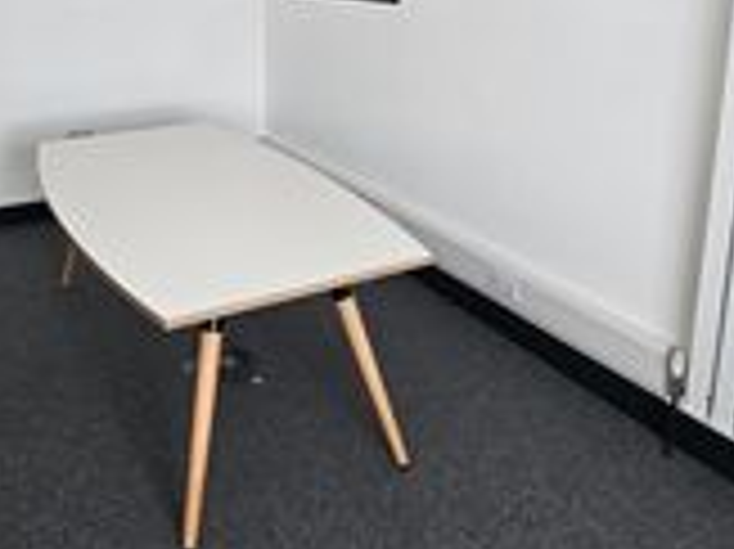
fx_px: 678
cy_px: 86
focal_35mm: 32
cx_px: 279
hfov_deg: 56.2
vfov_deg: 41.6
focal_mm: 2.2
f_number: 2.2
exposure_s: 1/77.4
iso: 80
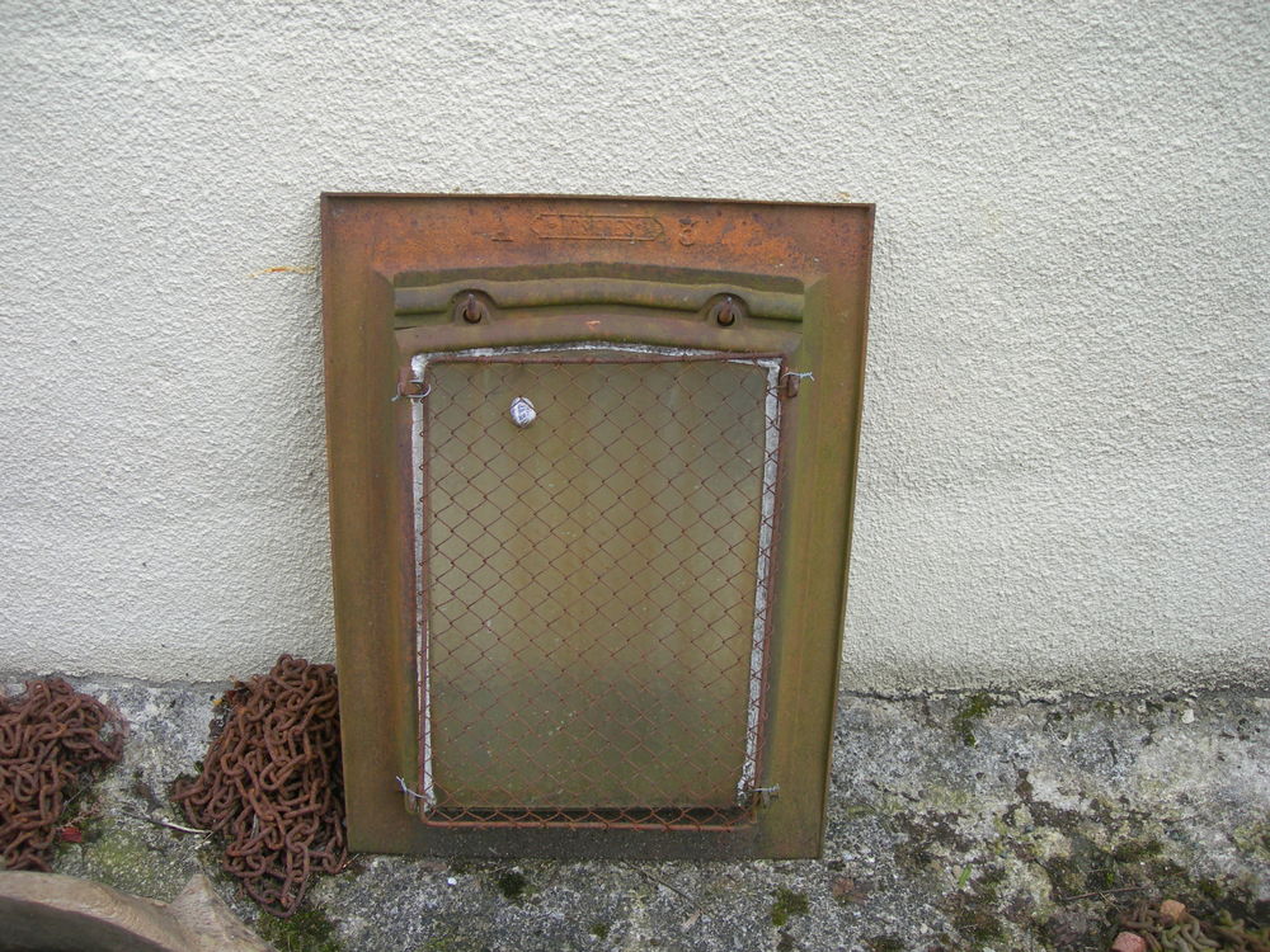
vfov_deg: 37.7
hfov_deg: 49.0
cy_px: 476
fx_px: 1394
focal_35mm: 38
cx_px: 635
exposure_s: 1/100
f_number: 2.8
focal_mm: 7.8
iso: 50
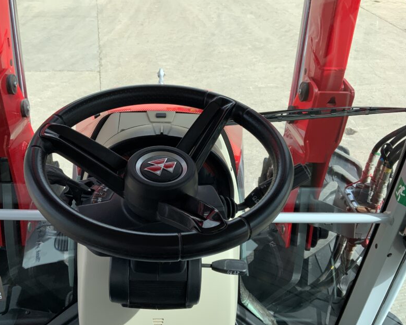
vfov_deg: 40.1
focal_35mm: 37
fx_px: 445
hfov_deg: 49.0
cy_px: 170
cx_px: 184
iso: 16
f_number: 1.8
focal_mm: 3
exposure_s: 1/562
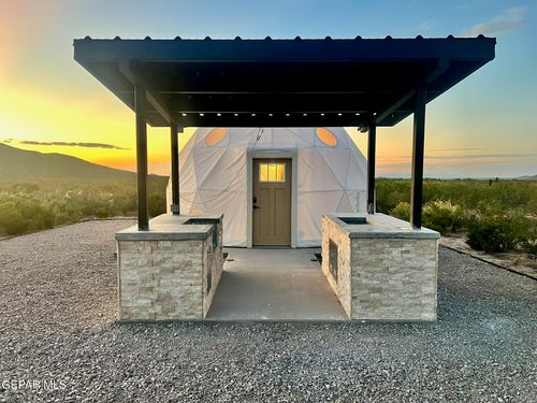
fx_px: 403
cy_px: 202
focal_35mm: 26
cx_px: 268
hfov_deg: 67.3
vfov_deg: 53.1
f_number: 1.5
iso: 400
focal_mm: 5.7
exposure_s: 1/60
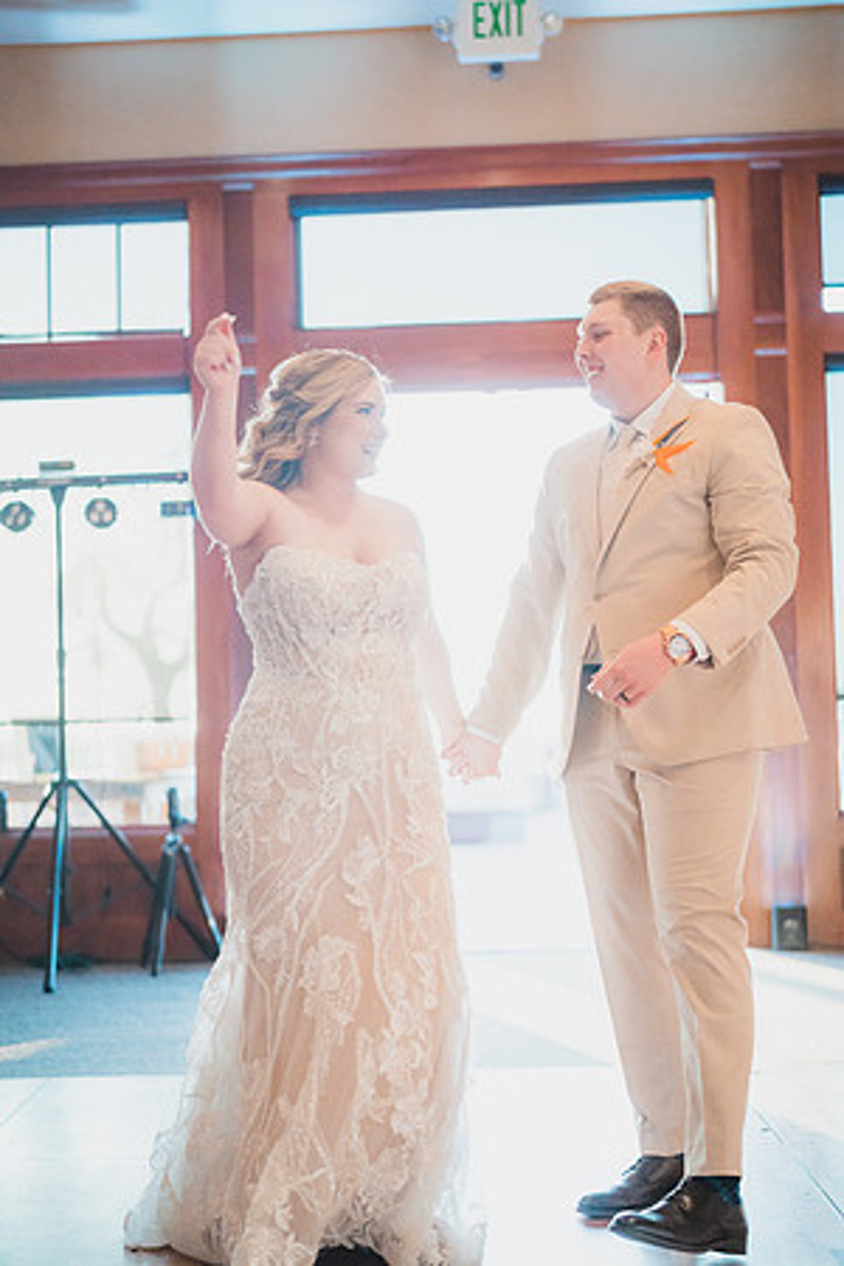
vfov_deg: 39.6
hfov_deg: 27.0
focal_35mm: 50
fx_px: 1758
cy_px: 633
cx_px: 422
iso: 1250
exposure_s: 1/3200
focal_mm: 50
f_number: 1.4
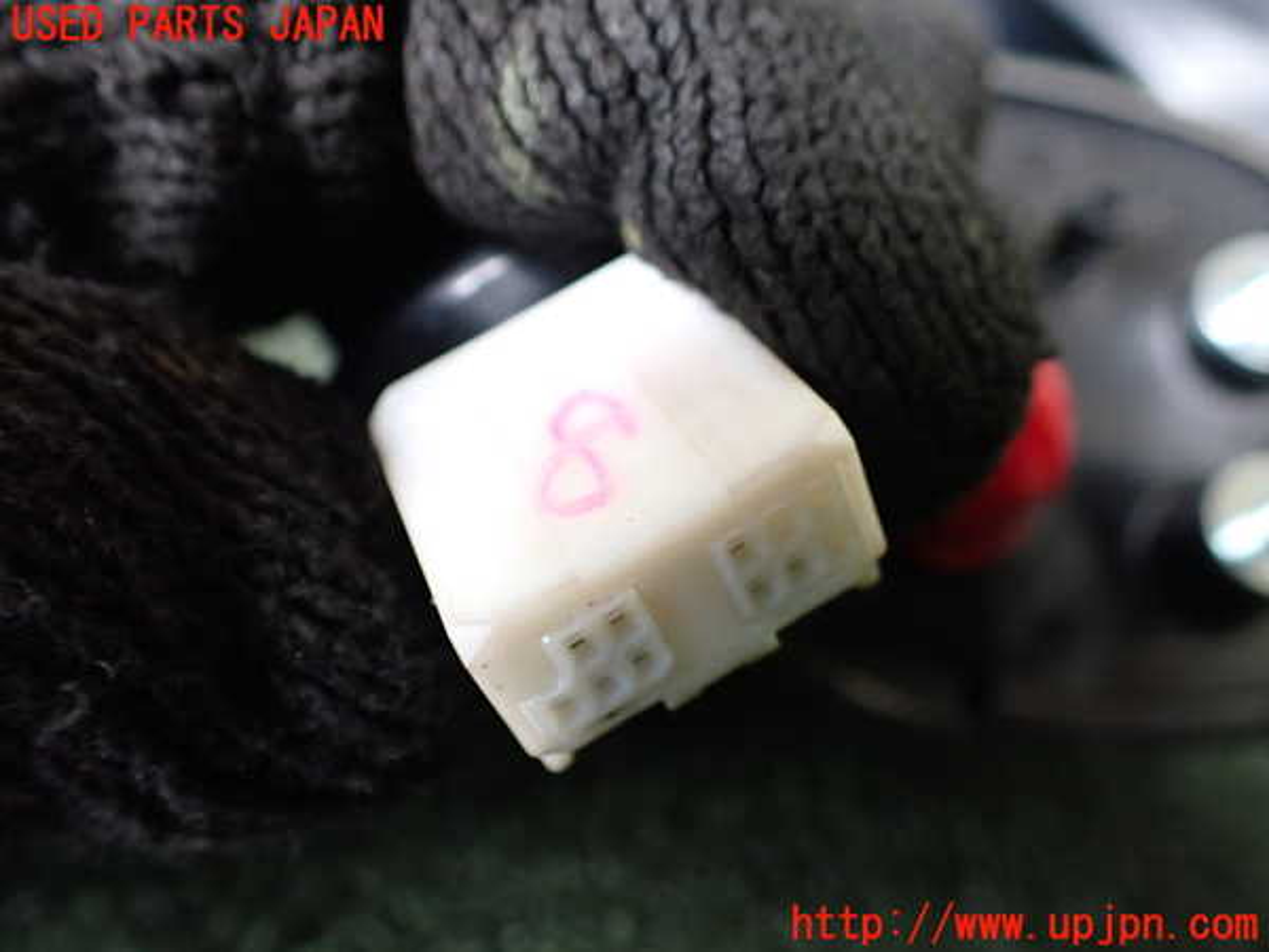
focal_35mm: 30
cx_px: 634
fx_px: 1100
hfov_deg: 60.0
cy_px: 476
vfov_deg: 46.8
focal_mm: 5.4
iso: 500
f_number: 2.3
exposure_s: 1/125
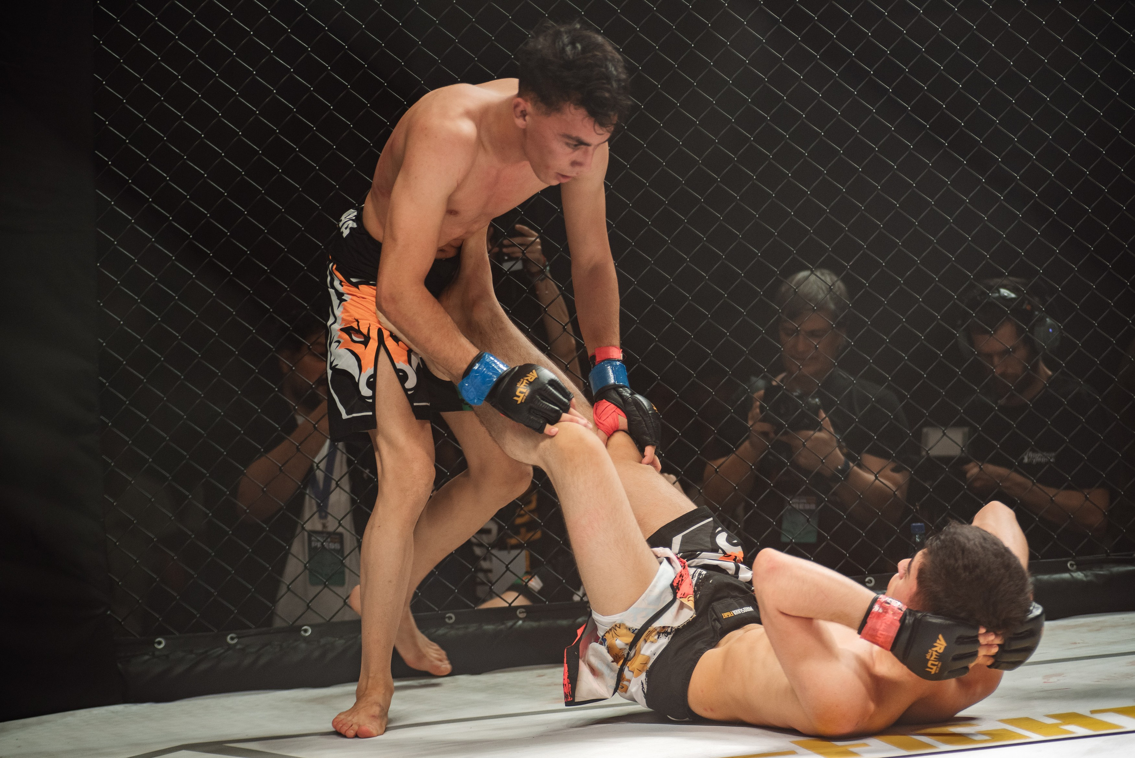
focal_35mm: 116
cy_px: 379
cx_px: 568
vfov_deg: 11.8
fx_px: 3658
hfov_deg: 17.6
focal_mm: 116
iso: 1000
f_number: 4
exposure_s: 1/320
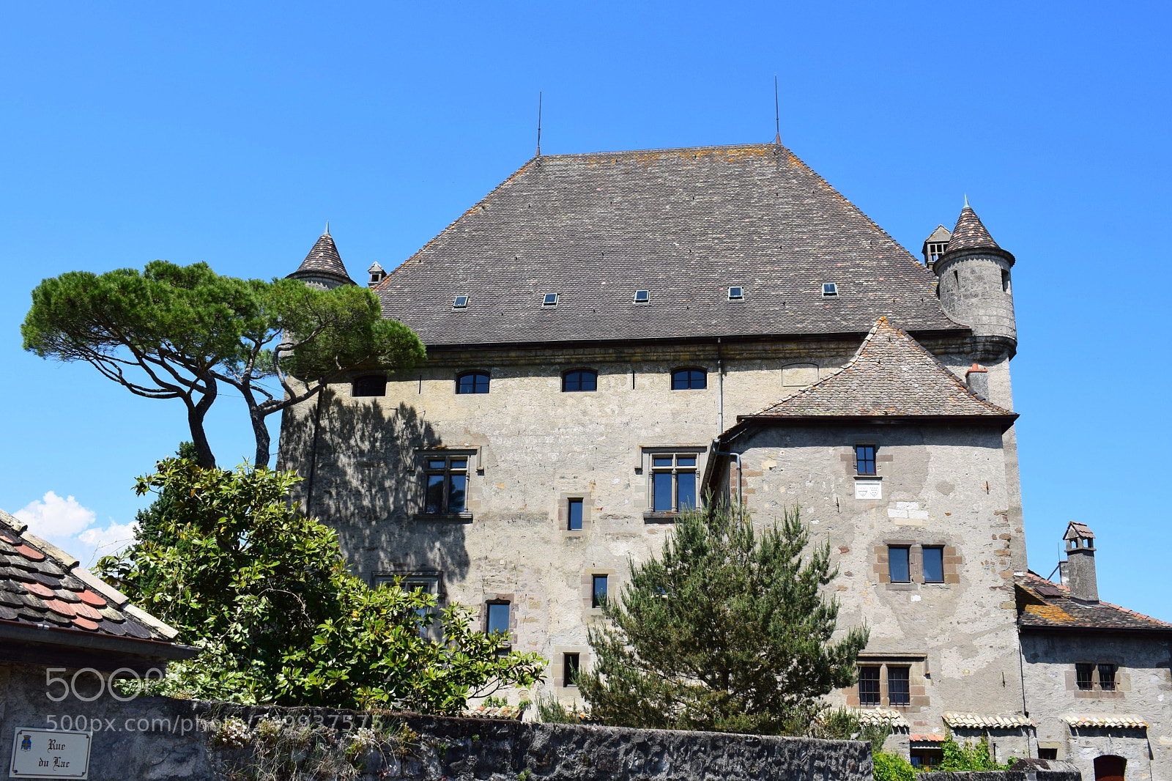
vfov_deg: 36.9
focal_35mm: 36
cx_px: 586
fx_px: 1172
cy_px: 390
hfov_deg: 53.1
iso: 400
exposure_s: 1/500
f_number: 11
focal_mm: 24
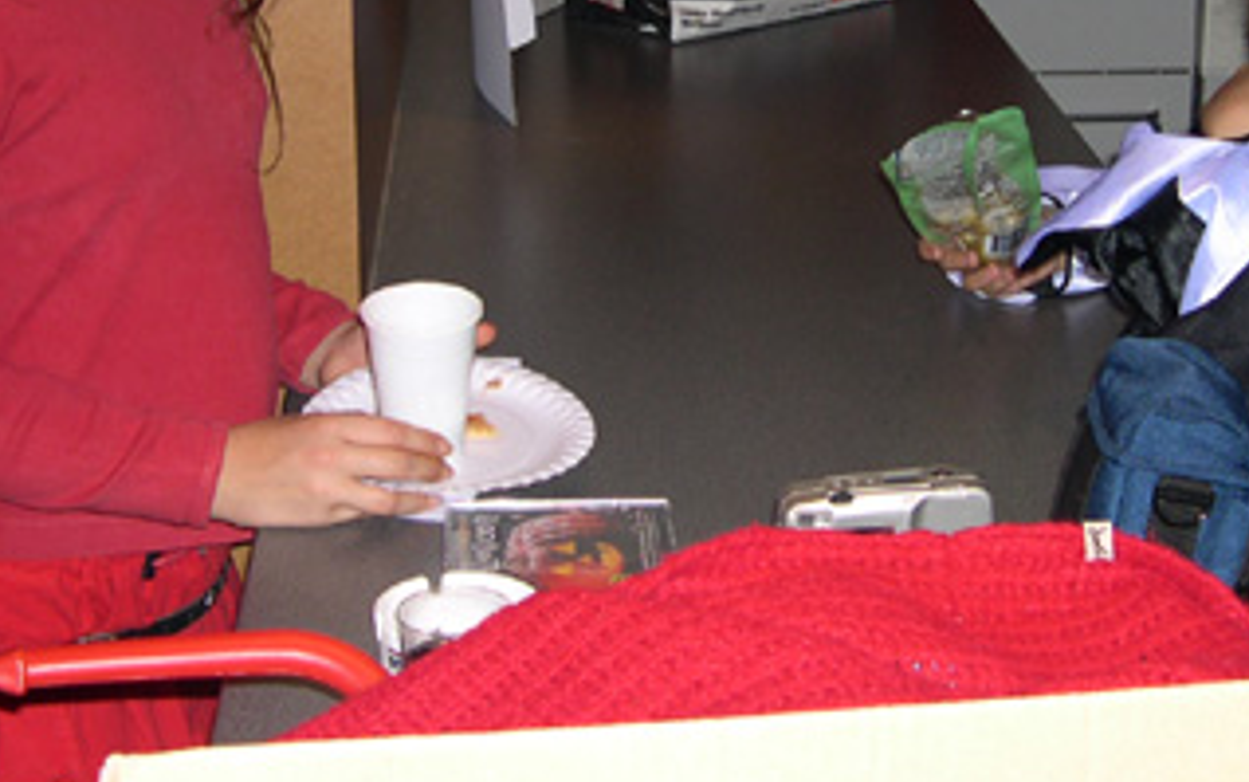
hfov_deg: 27.1
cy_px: 51
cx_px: 660
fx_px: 2588
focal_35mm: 76
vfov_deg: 16.9
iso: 100
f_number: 2.8
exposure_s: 1/60
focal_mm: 8
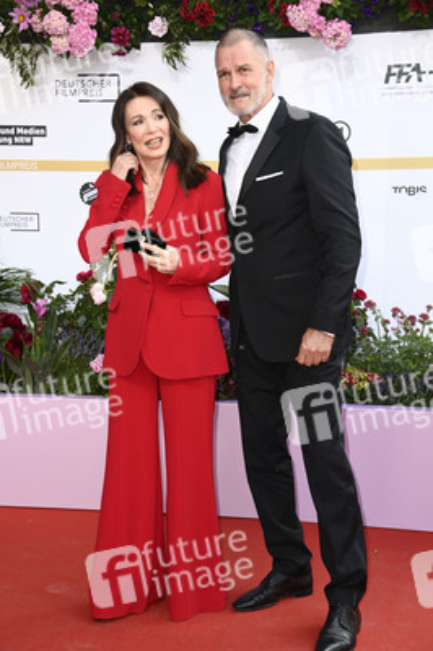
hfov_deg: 21.9
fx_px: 1120
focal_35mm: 62
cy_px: 326
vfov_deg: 32.4
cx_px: 216
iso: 640
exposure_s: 1/250
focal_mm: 62
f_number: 5.6
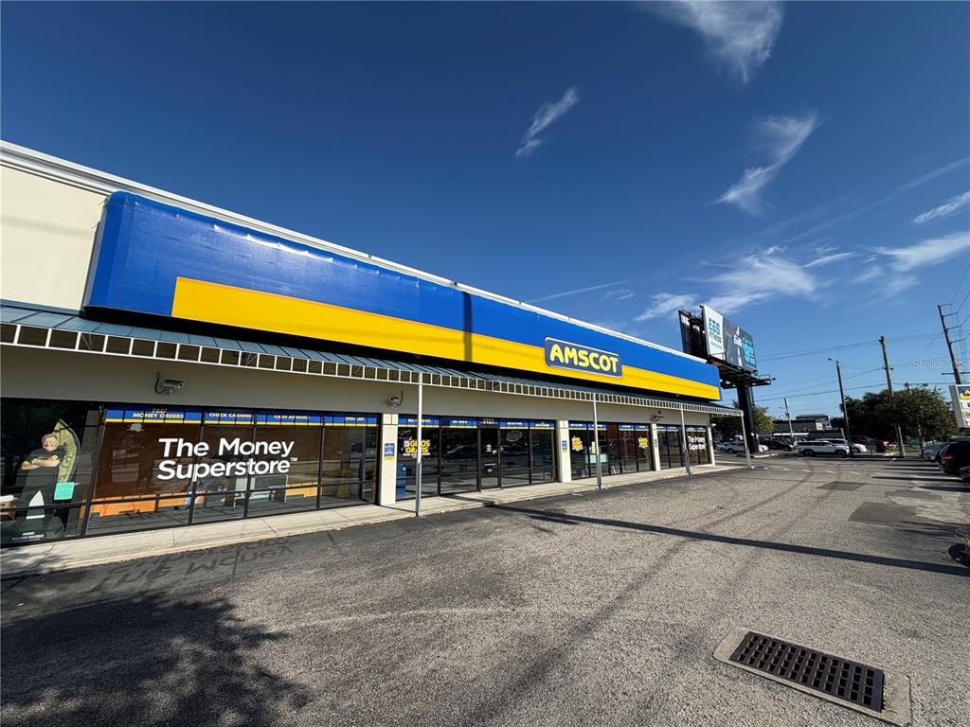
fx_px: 392
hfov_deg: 102.1
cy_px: 364
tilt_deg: +12.1
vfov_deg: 85.7
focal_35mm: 14
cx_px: 485
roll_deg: +0.2
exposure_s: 1/928
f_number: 2.2
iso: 20
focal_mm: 2.22
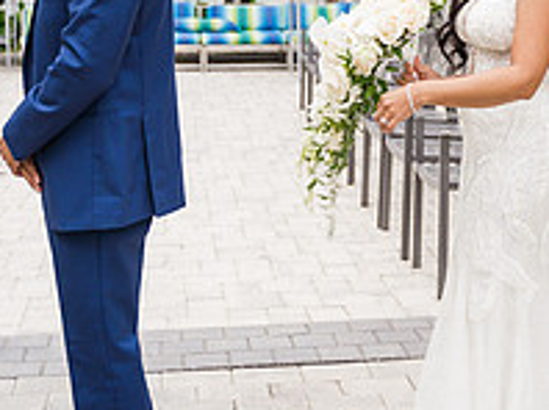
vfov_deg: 18.5
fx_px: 1251
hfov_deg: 24.5
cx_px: 408
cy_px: 84
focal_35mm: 79
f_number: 2.8
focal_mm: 28
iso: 100
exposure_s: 1/60
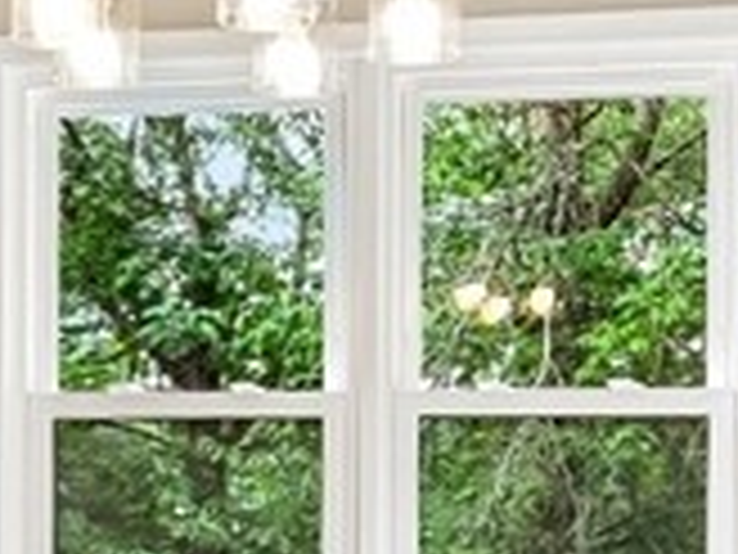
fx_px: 2175
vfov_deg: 14.3
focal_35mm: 102
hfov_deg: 19.1
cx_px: 162
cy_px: 538
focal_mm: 16
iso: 1000
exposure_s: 1/200
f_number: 6.3
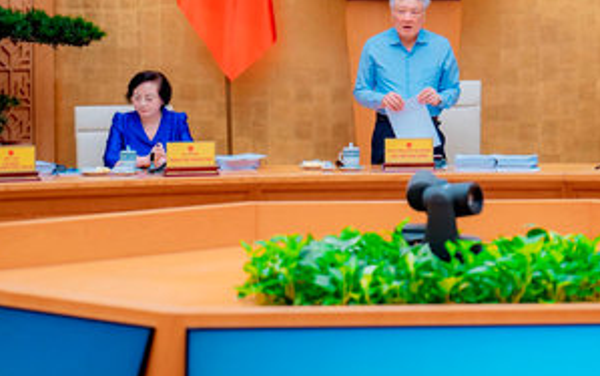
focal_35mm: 129
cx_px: 411
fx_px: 2110
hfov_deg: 16.1
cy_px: 38
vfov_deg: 10.1
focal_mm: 70
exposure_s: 1/320
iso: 1000
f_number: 2.8
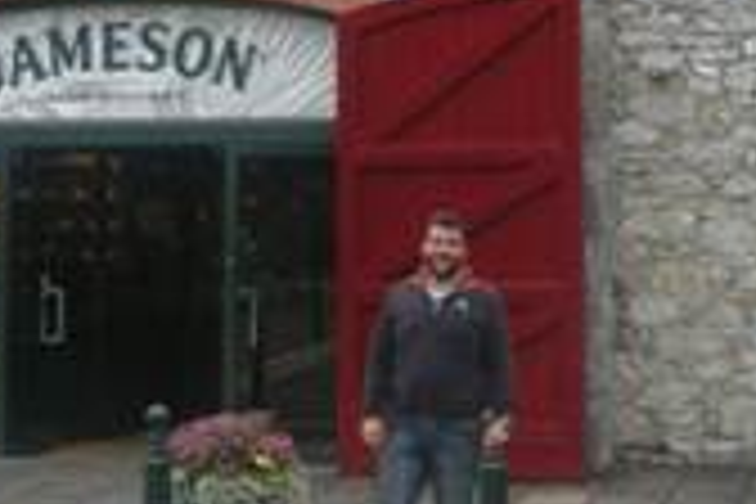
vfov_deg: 12.5
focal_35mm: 107
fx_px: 2247
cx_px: 580
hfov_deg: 19.0
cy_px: -122
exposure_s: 1/95.6
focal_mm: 7.5
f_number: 3.4
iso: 64
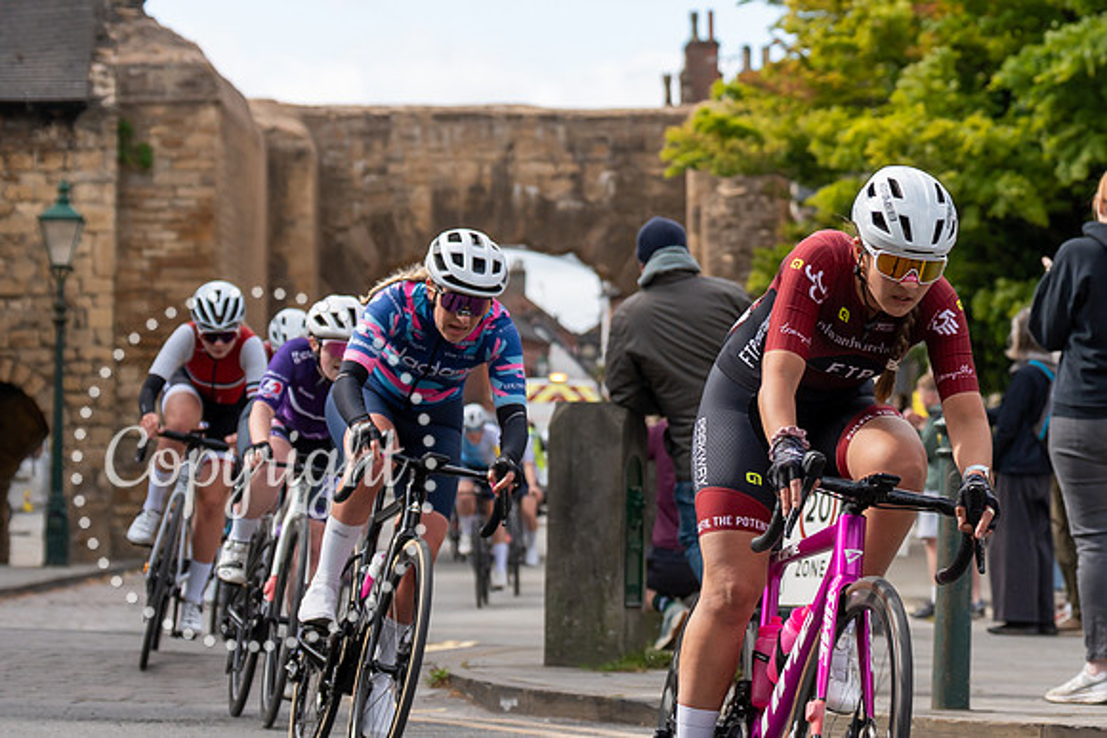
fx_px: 4985
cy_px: 272
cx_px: 895
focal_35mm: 162
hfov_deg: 12.6
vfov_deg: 8.5
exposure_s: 1/1000
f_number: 4
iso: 160
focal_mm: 70
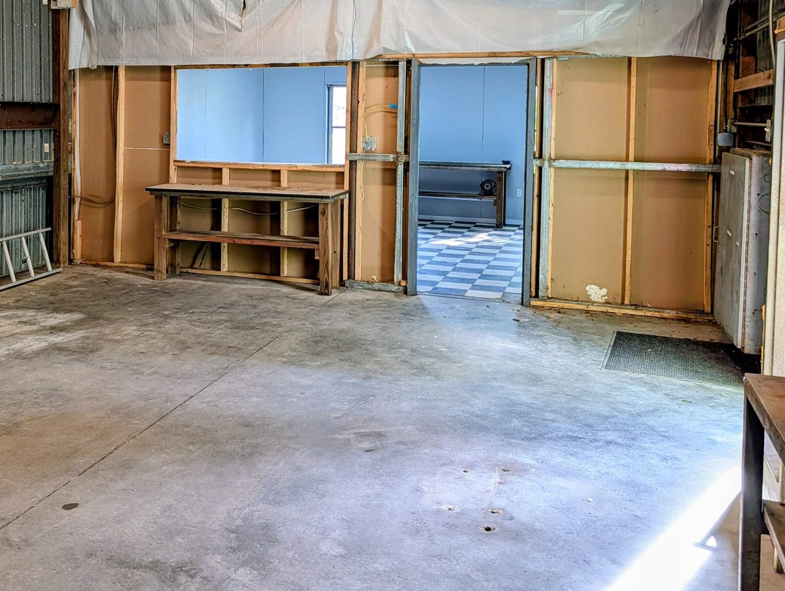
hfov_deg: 47.2
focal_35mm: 38
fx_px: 863
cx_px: 199
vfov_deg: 36.9
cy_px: 144
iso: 73
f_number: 1.68
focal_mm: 6.9
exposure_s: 1/60
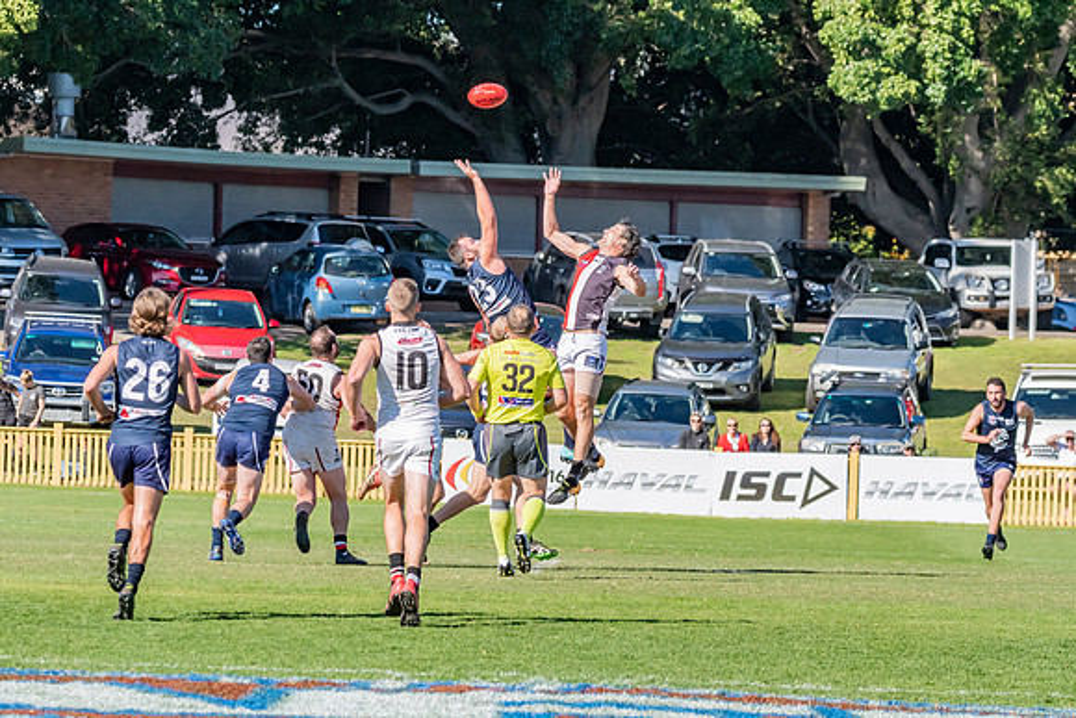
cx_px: 538
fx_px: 9417
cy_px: 359
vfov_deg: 4.4
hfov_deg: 6.5
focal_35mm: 315
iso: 800
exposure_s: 1/3200
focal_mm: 210
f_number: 10
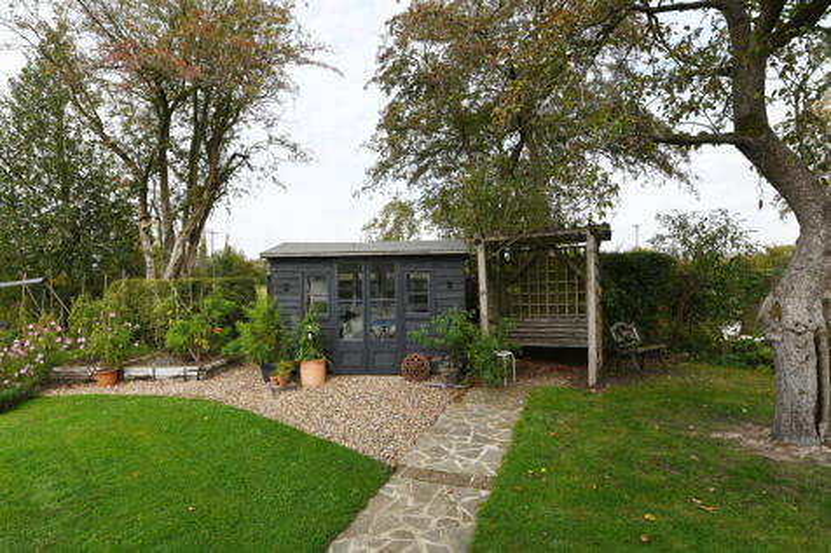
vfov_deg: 67.3
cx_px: 416
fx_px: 415
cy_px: 276
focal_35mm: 18
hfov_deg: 90.0
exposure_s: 1/320
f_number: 9
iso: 320
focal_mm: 18
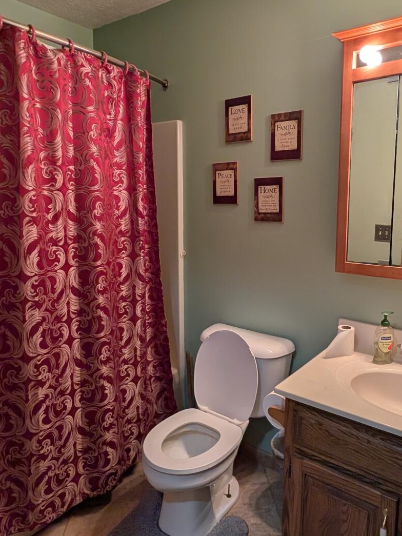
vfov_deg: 73.8
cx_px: 240
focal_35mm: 23
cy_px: 249
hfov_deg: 58.4
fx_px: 356
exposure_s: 1/120
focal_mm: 2.02
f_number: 1.7
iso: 60
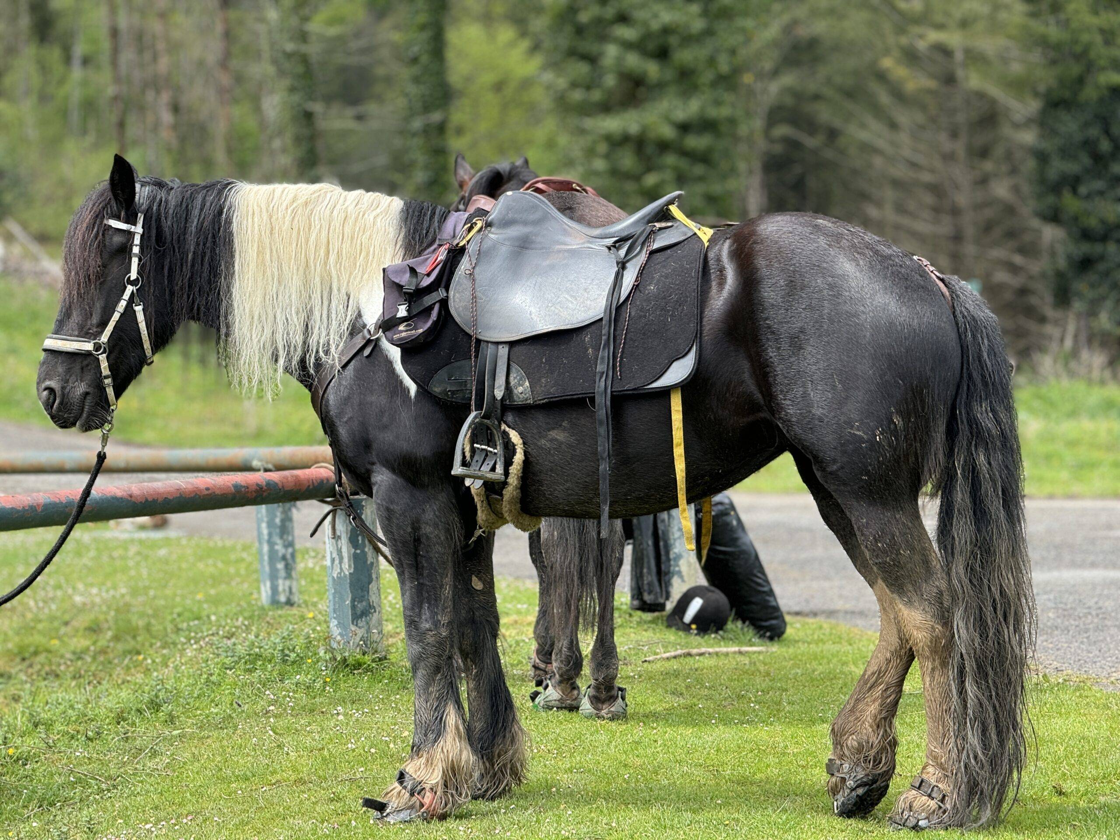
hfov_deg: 16.4
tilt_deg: -0.6
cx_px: 560
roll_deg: +2.9
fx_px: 3883
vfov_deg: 12.3
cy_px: 420
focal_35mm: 120
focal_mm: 15.66
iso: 50
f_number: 2.8
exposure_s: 1/375
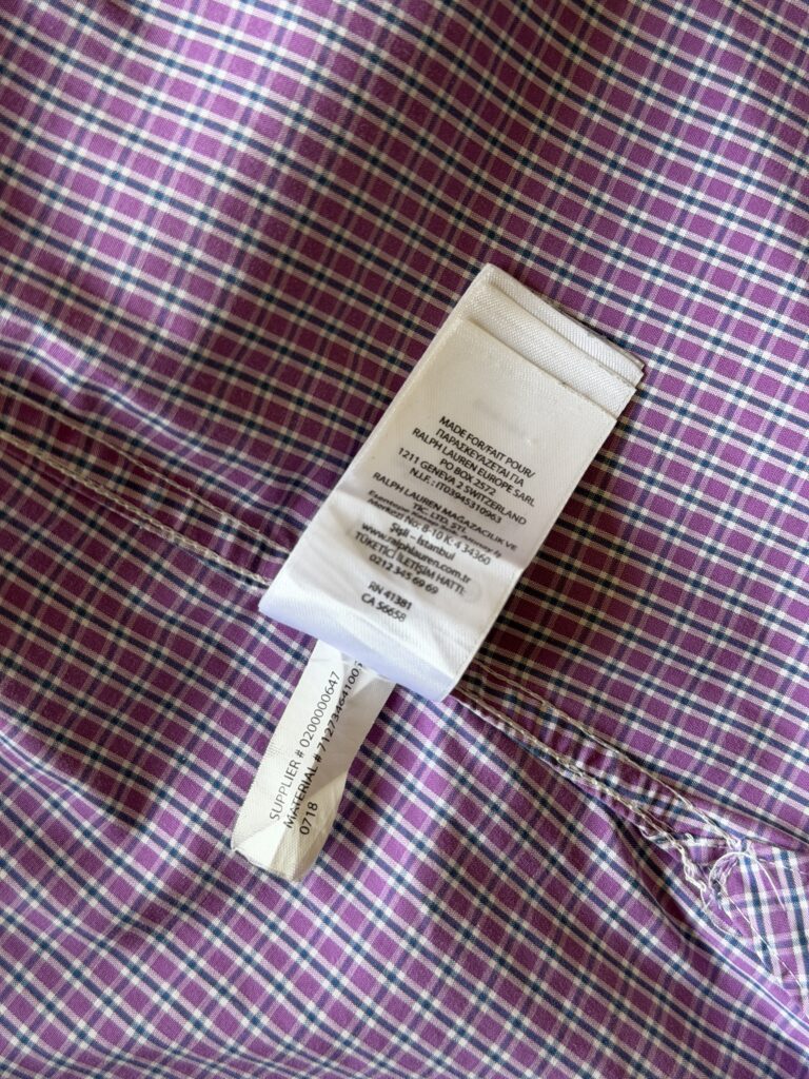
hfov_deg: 30.3
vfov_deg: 39.7
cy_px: 540
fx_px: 1496
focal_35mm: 48
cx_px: 404
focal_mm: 6.76
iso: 50
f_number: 1.78
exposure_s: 1/127
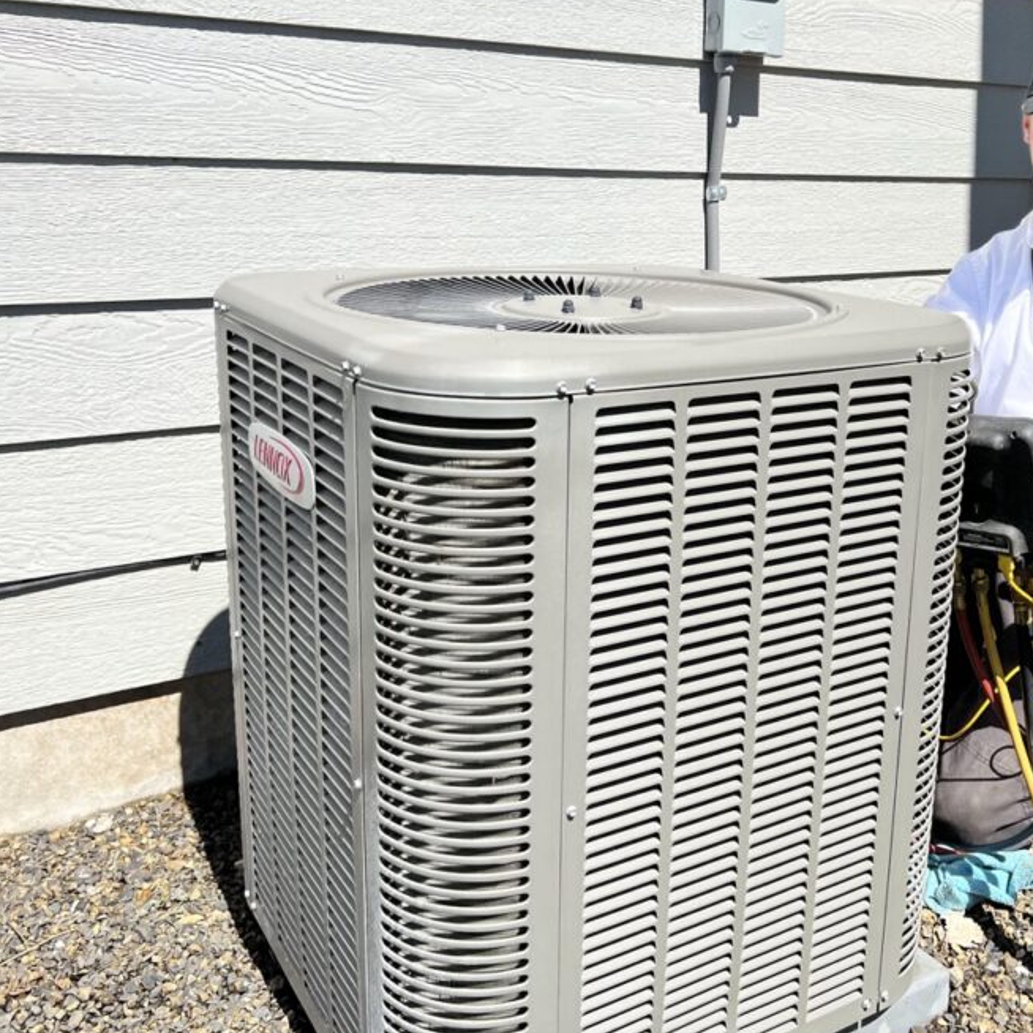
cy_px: 464
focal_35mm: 36
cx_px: 674
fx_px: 1215
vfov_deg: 46.0
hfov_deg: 45.5
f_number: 1.5
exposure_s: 1/5076
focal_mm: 5.7
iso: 50
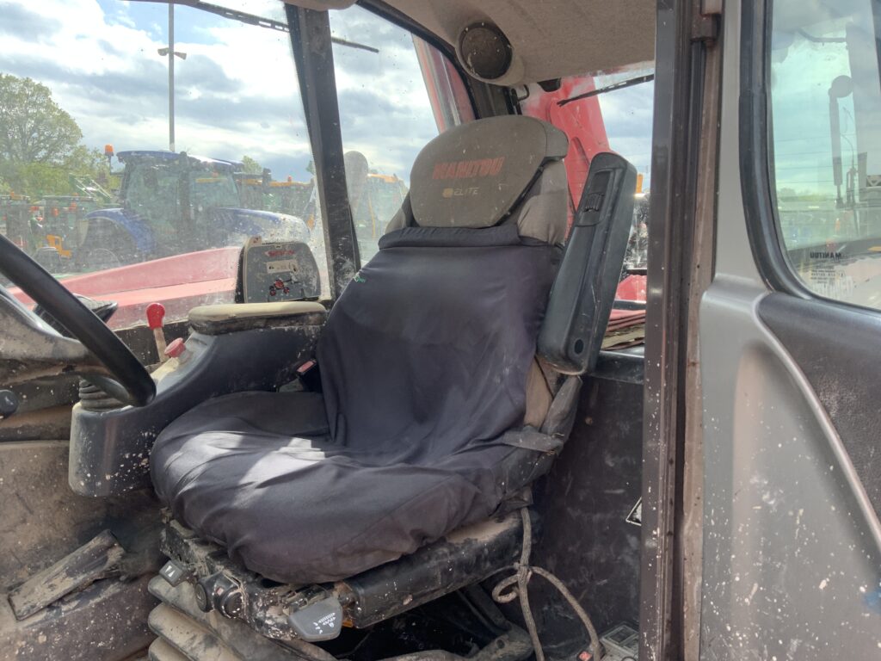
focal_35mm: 29
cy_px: 330
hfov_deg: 61.7
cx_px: 440
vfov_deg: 48.2
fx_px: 738
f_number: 1.8
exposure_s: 1/375
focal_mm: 3
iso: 16
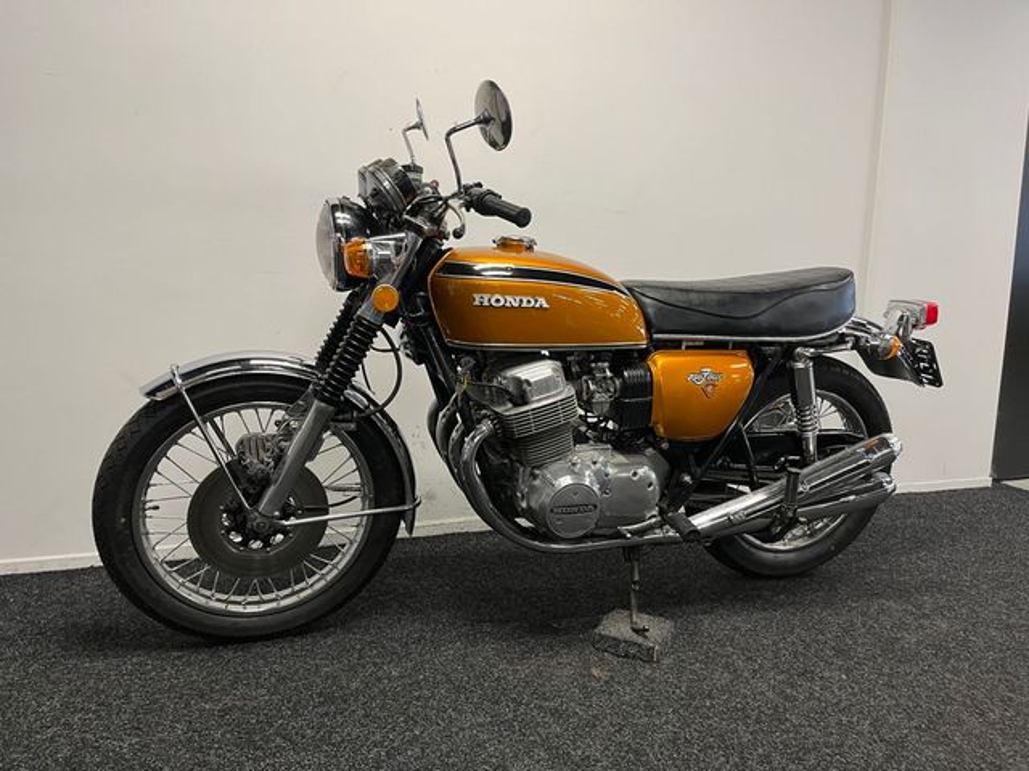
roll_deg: -0.4
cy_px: 386
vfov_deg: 53.1
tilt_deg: -8.1
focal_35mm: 26
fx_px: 773
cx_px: 514
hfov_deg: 67.3
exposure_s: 1/50
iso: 80
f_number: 1.6
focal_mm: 5.1
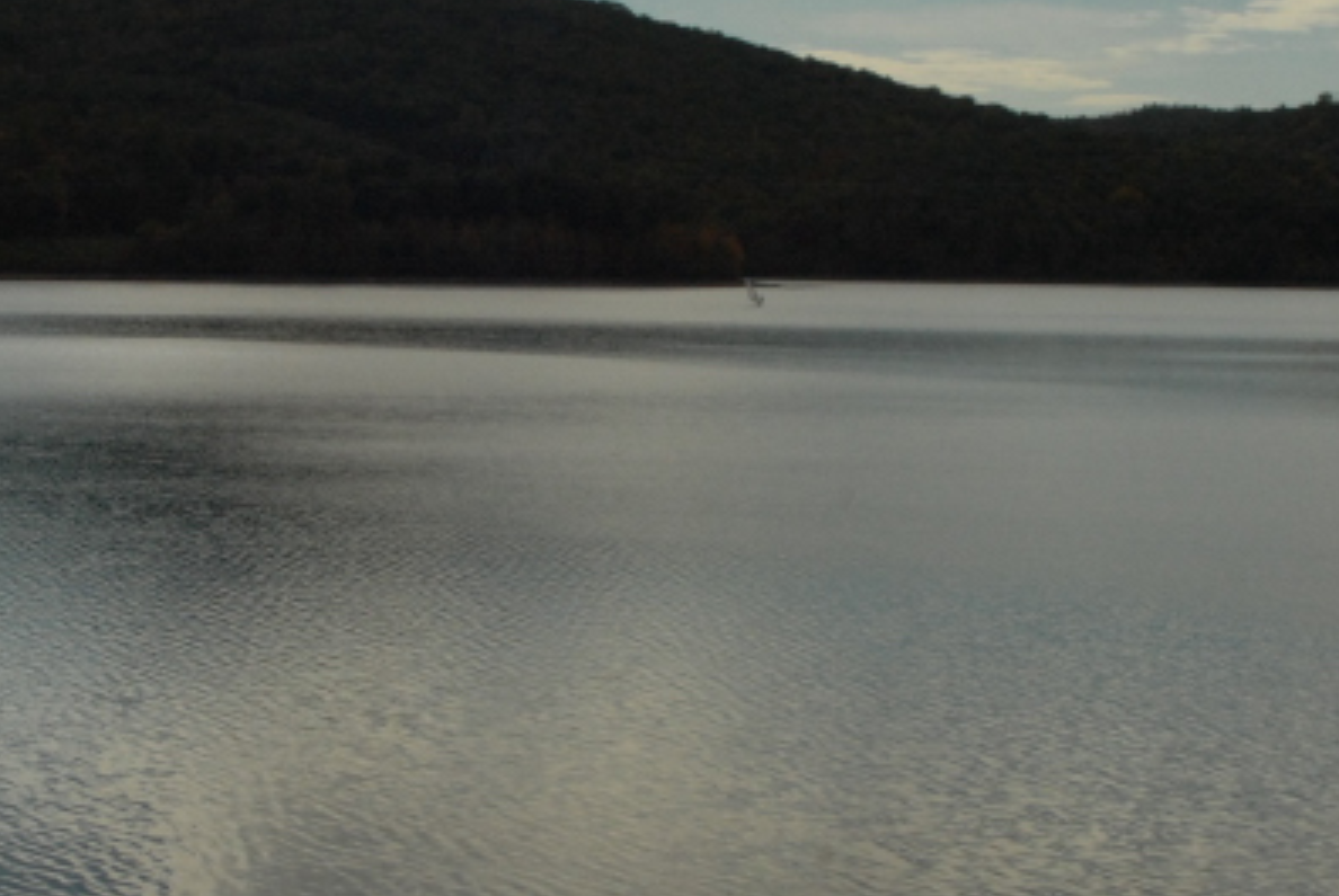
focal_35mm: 97
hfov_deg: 21.0
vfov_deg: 14.1
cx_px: 561
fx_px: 3612
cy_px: 504
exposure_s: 1/1600
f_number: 20
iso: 800
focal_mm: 32
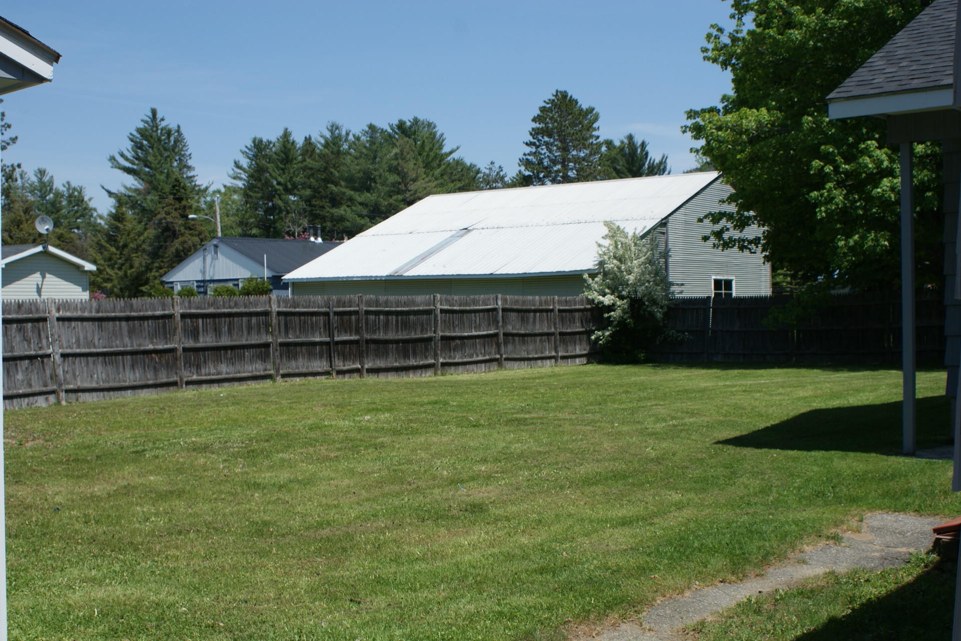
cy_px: 320
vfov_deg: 31.9
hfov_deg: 46.4
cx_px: 480
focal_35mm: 42
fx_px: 1121
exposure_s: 1/250
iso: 100
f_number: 9
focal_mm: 28
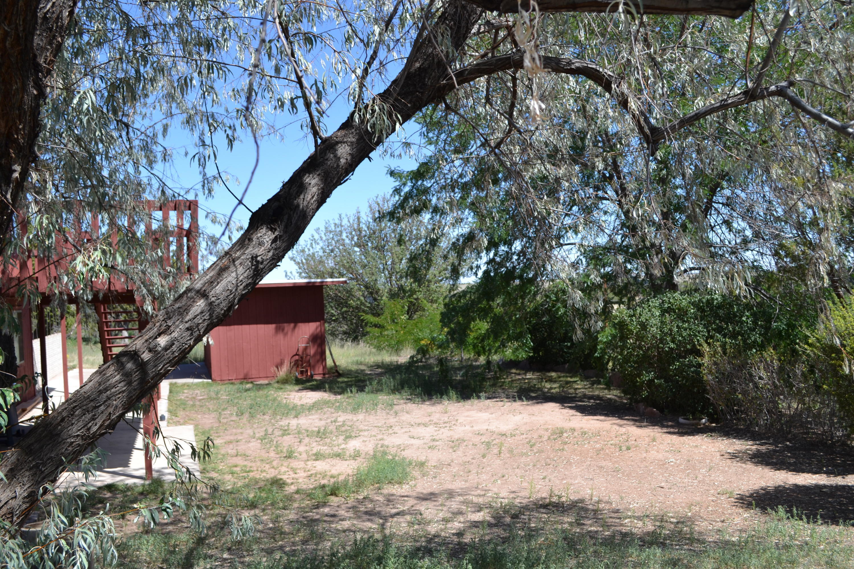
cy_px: 284
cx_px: 427
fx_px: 854
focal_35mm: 36
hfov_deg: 53.1
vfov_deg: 36.9
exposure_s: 1/200
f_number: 7.1
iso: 100
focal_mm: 24
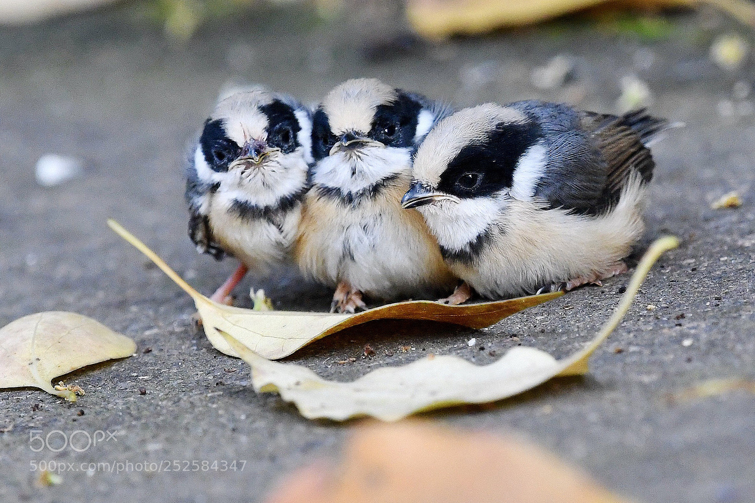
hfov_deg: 4.6
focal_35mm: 450
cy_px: 252
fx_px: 9435
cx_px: 378
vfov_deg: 3.1
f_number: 5.6
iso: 2800
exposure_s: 1/1000
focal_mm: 300
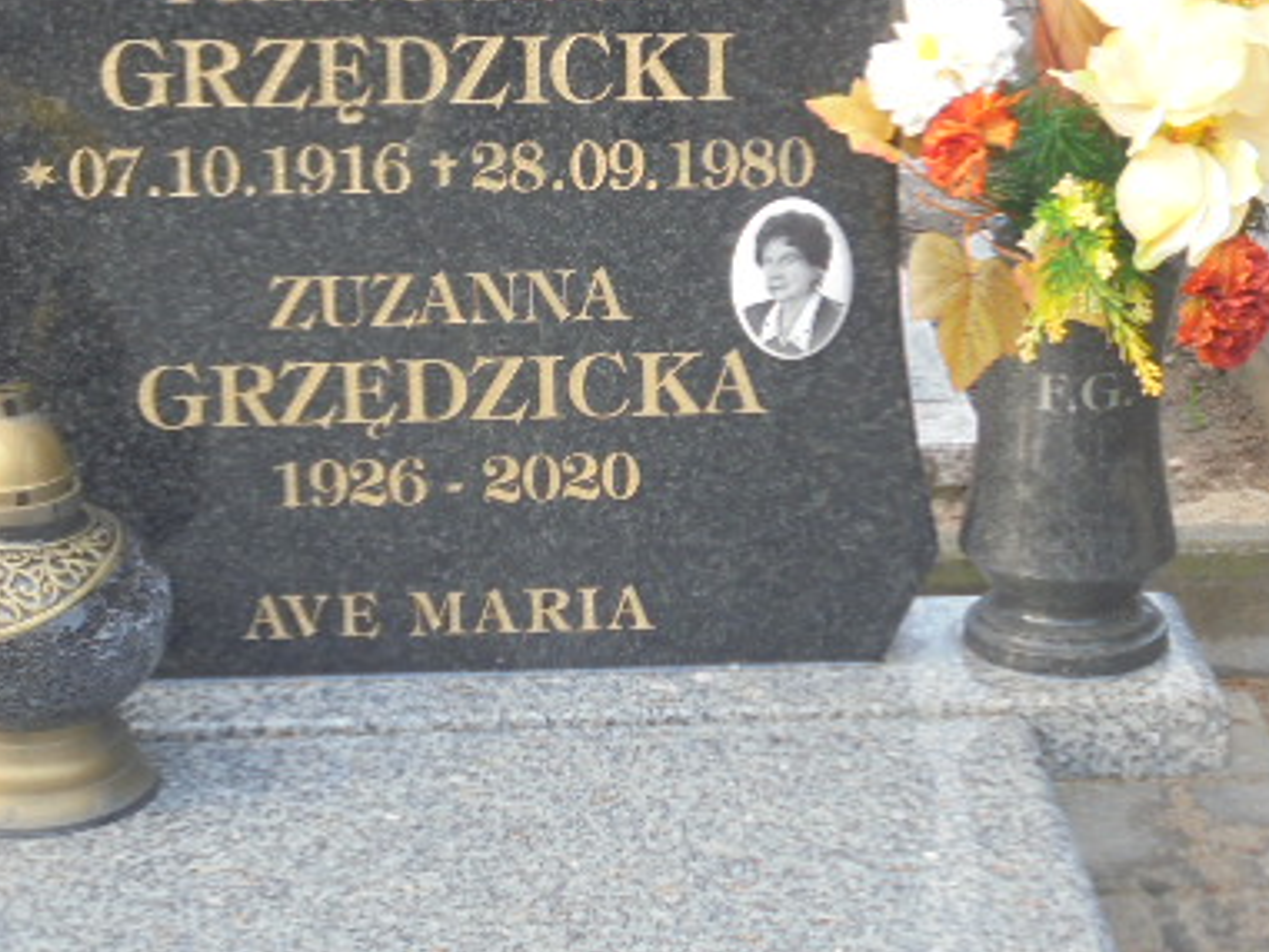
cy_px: 246
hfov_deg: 20.9
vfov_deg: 15.7
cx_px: 566
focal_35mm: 94
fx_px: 3447
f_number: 5.2
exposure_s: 1/30
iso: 100
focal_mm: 10.1
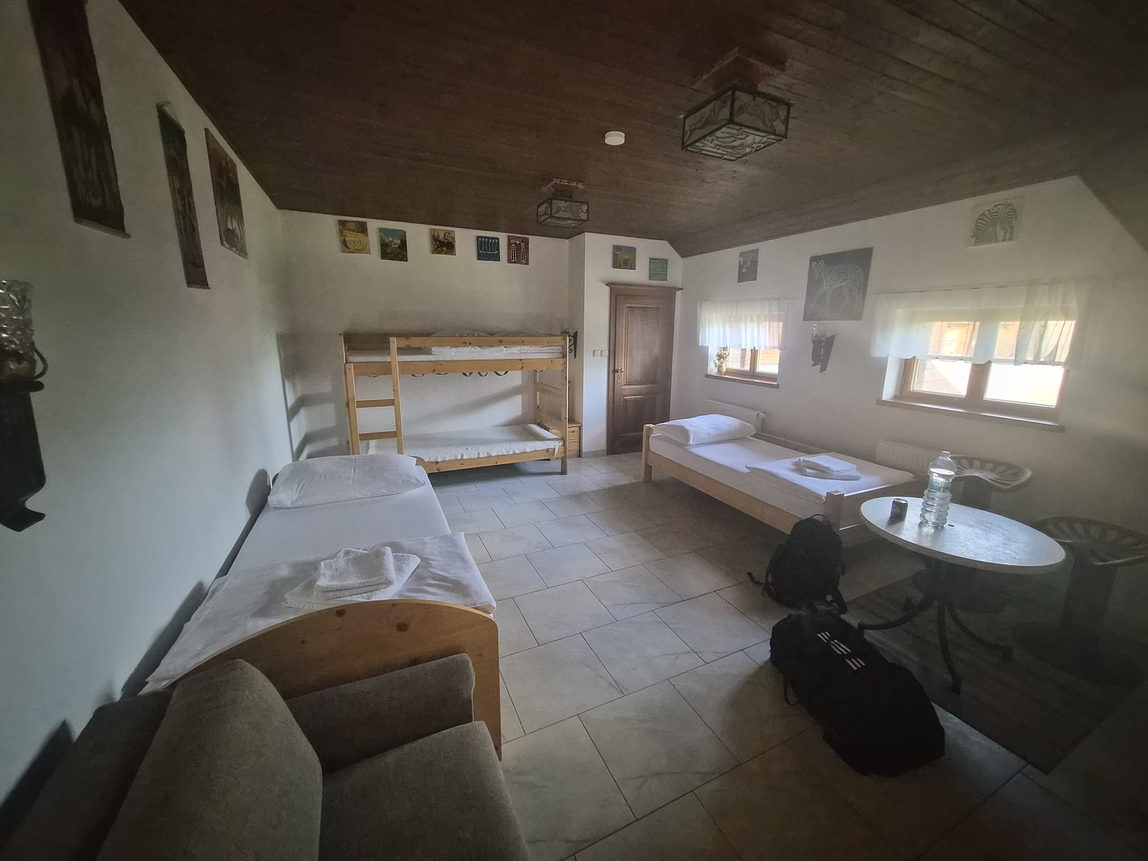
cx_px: 574
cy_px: 430
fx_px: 431
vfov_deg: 89.9
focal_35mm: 13
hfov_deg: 106.2
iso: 1250
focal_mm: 1.7
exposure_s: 1/50
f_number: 2.2
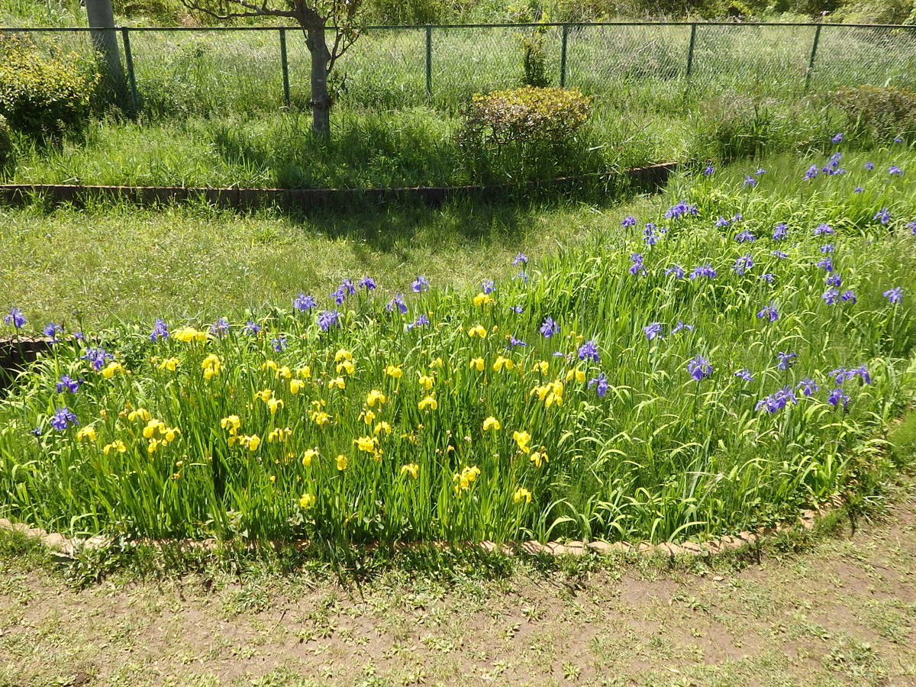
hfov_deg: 55.4
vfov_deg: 42.9
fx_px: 873
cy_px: 344
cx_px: 458
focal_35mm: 33
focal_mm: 6
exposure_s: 1/640
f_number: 3.4
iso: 125
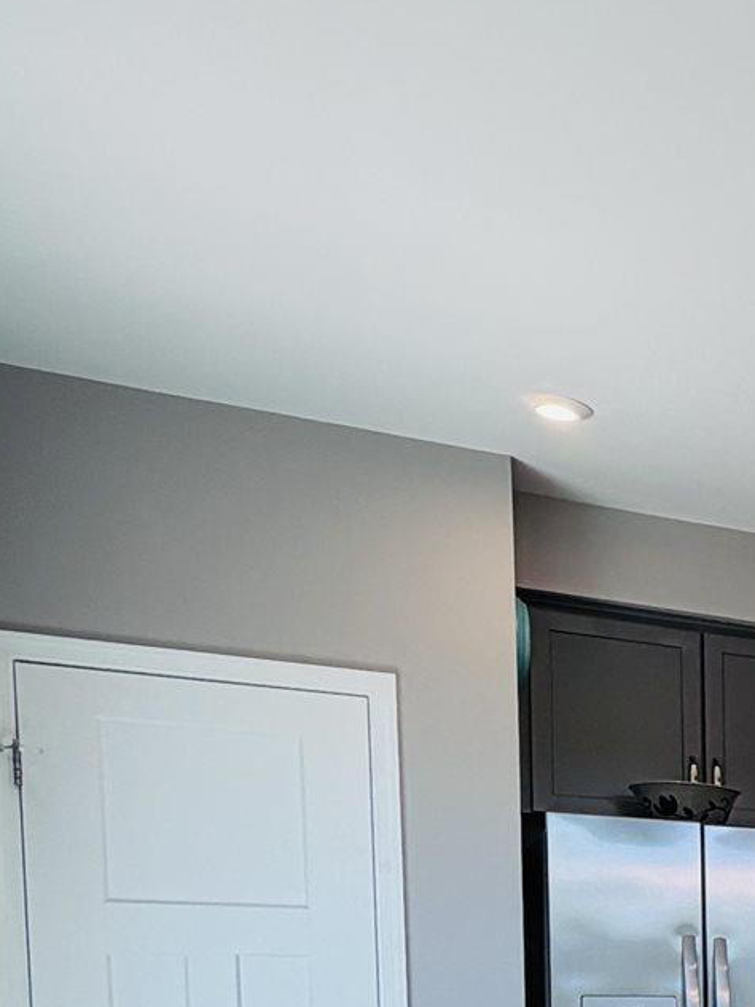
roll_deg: +0.0
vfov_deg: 33.0
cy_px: 1099
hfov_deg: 20.6
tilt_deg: -3.3
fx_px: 1483
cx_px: 1336
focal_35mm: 51
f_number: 2.2
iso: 80
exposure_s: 1/120
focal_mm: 2.22
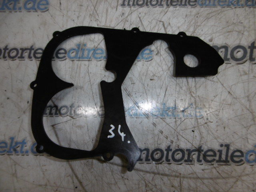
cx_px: 128
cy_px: 96
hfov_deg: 71.6
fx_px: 177
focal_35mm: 24
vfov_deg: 56.8
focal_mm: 4.3
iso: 100
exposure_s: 1/60
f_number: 3.1
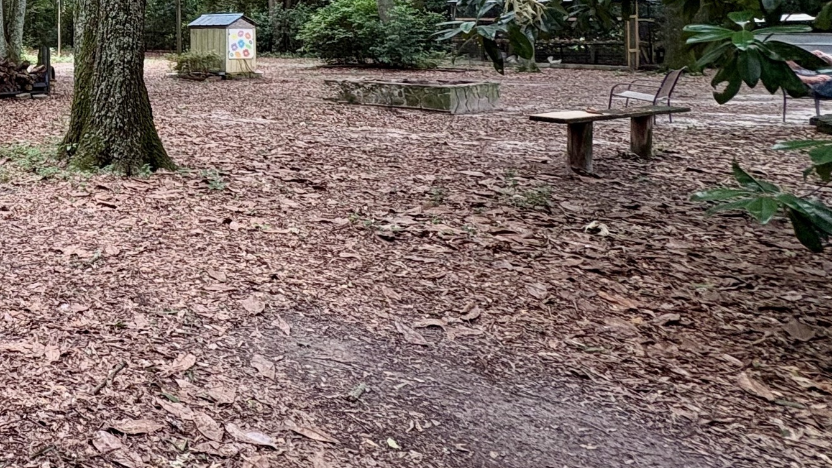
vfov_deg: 31.5
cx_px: -76
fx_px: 772
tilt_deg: +1.0
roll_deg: -0.7
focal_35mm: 35
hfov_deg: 44.0
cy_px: 13
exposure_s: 1/99
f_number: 2.2
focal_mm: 2.22
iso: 100
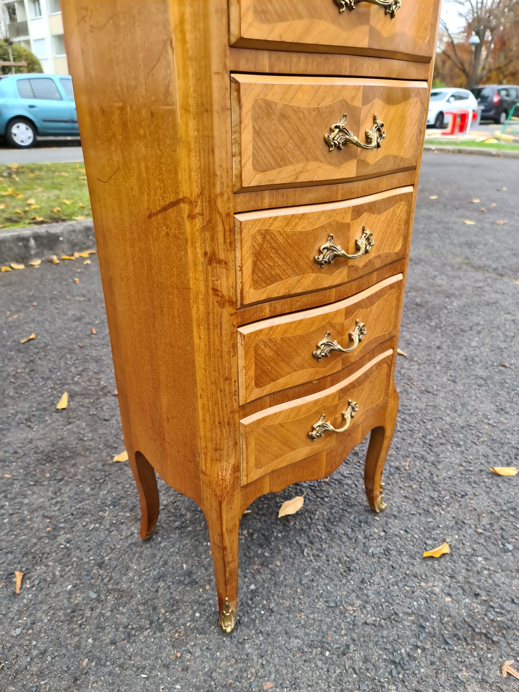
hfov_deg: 54.9
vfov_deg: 69.4
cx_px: 260
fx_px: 500
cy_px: 346
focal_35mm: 25
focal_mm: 7
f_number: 1.8
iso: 50
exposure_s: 1/50
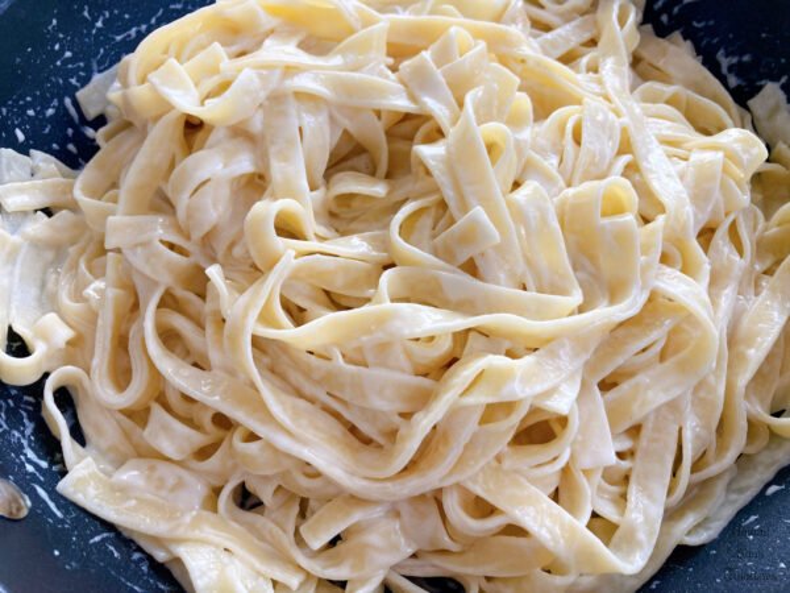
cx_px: 395
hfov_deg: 63.4
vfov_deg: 49.7
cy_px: 296
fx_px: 639
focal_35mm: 28
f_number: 1.8
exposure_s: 1/50
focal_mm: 3.99
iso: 40
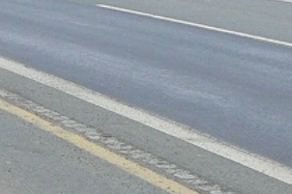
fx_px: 1030
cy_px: 85
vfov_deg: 10.8
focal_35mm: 127
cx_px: -92
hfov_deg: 15.3
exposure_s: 1/80
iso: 80
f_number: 4
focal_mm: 6
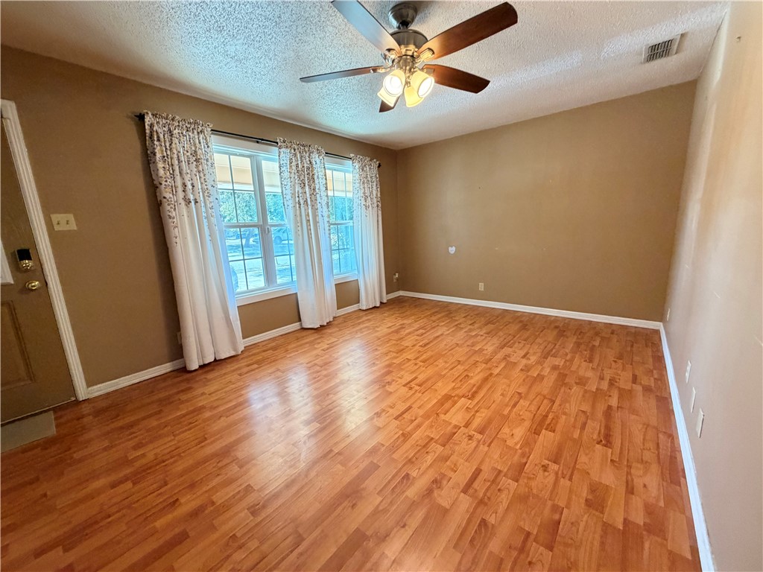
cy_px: 286
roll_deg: +2.0
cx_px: 382
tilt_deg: -9.9
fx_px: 309
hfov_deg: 102.1
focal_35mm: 14
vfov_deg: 85.7
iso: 500
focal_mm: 2.22
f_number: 2.2
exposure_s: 1/60
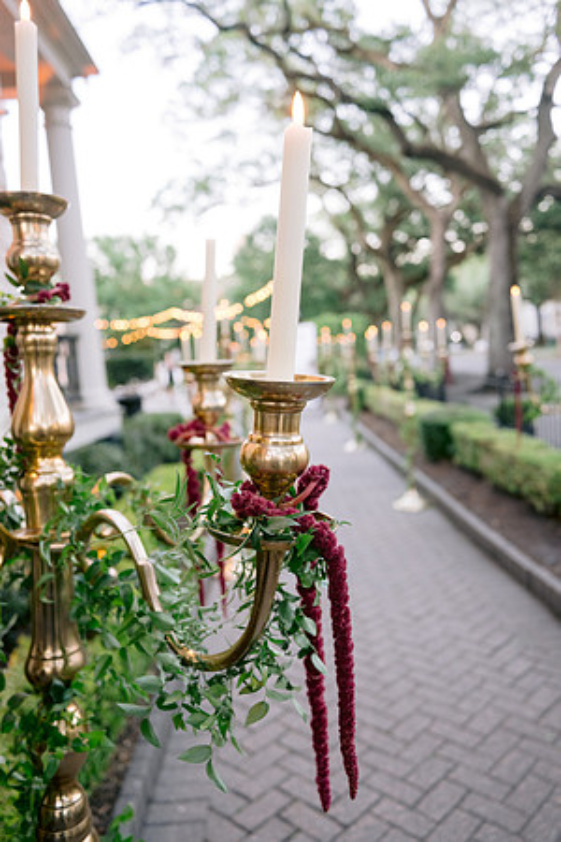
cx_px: 280
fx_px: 654
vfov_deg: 65.5
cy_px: 421
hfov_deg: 46.4
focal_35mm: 28
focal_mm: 28
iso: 800
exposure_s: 1/40
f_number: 4
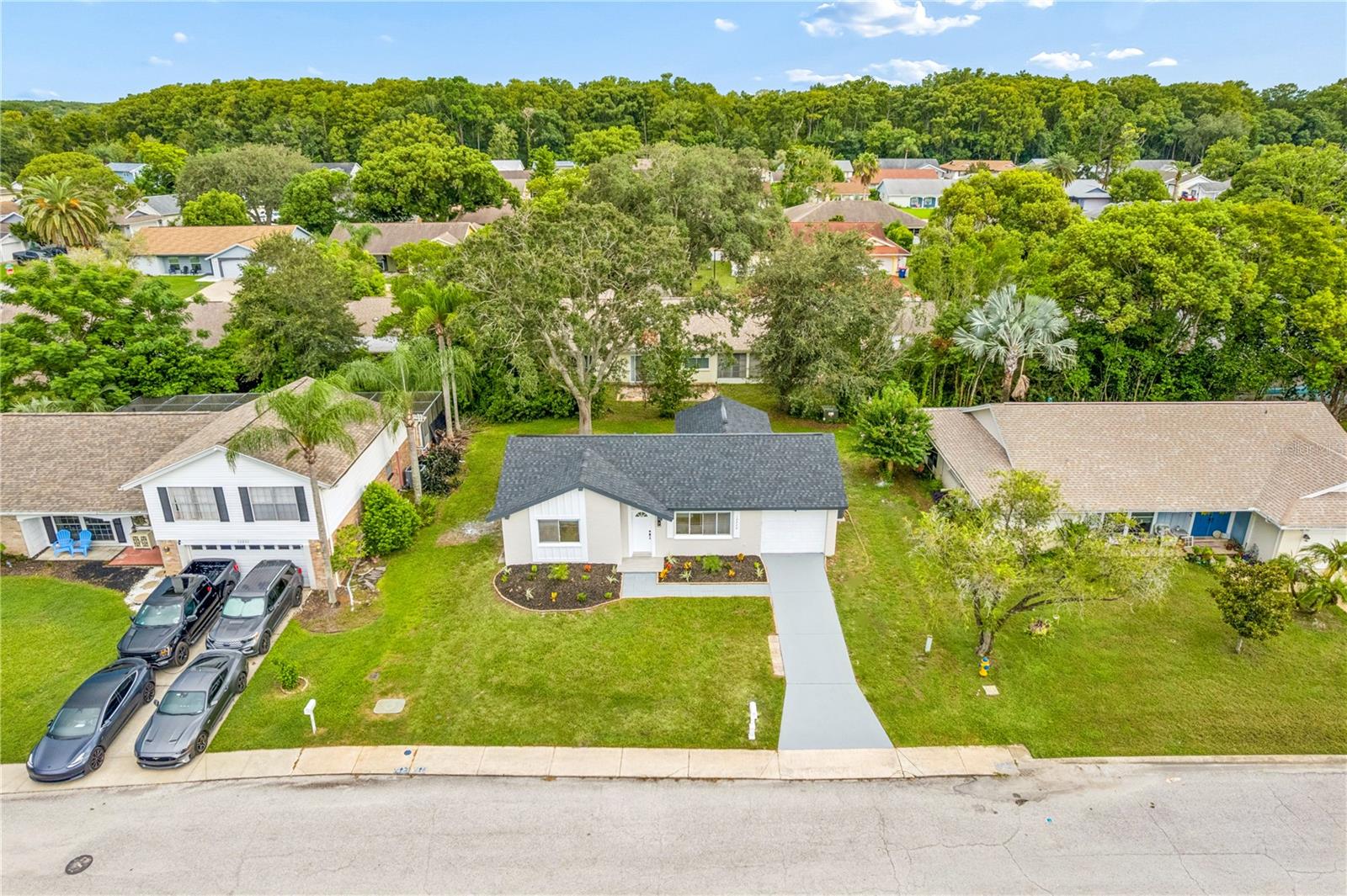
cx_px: 674
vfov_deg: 57.2
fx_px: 823
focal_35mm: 22
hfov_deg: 78.6
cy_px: 448
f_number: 2.8
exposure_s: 1/800
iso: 110
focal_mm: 8.4
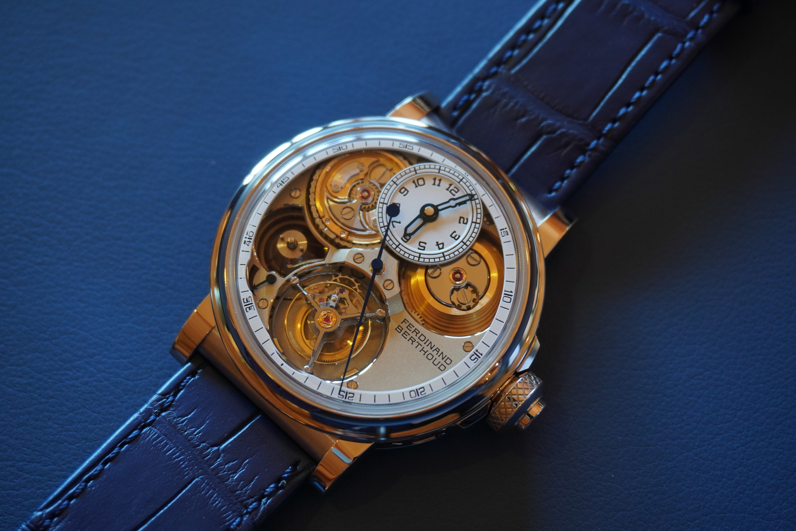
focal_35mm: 54
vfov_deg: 25.1
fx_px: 1194
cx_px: 398
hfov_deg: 36.9
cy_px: 266
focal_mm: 36
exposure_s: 1/60
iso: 640
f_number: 5.6
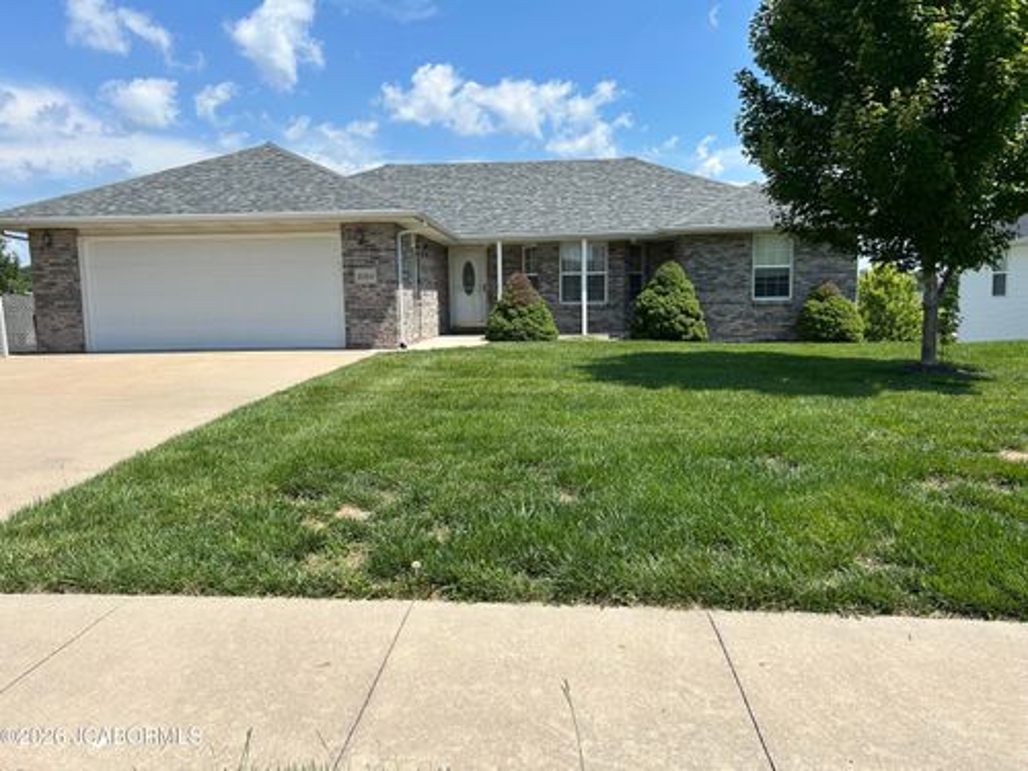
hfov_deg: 67.3
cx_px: 514
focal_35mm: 26
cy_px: 386
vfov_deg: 53.1
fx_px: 772
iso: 50
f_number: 1.5
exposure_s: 1/4115
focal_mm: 5.7
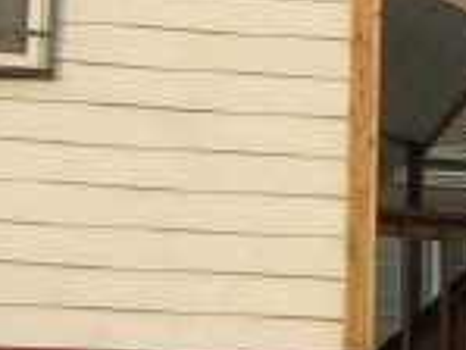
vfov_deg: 7.3
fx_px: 2748
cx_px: 588
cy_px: 103
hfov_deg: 9.5
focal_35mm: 204
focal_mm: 7.8
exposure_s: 1/248
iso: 64
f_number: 4.8
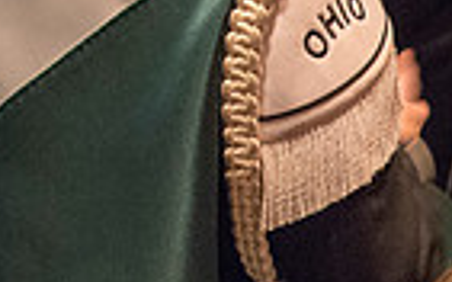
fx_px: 1244
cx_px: 750
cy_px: 559
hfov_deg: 17.6
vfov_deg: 11.6
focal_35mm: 101
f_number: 3.5
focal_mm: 24
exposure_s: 1/60
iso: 4000
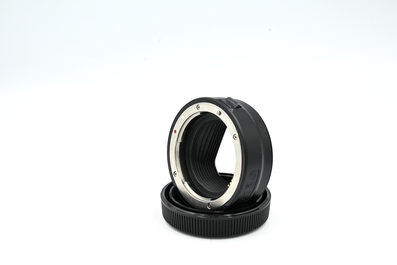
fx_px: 739
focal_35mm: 67
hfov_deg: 30.1
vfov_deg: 20.3
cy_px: 132
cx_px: 198
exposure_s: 1/15
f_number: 14
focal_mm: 67
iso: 100
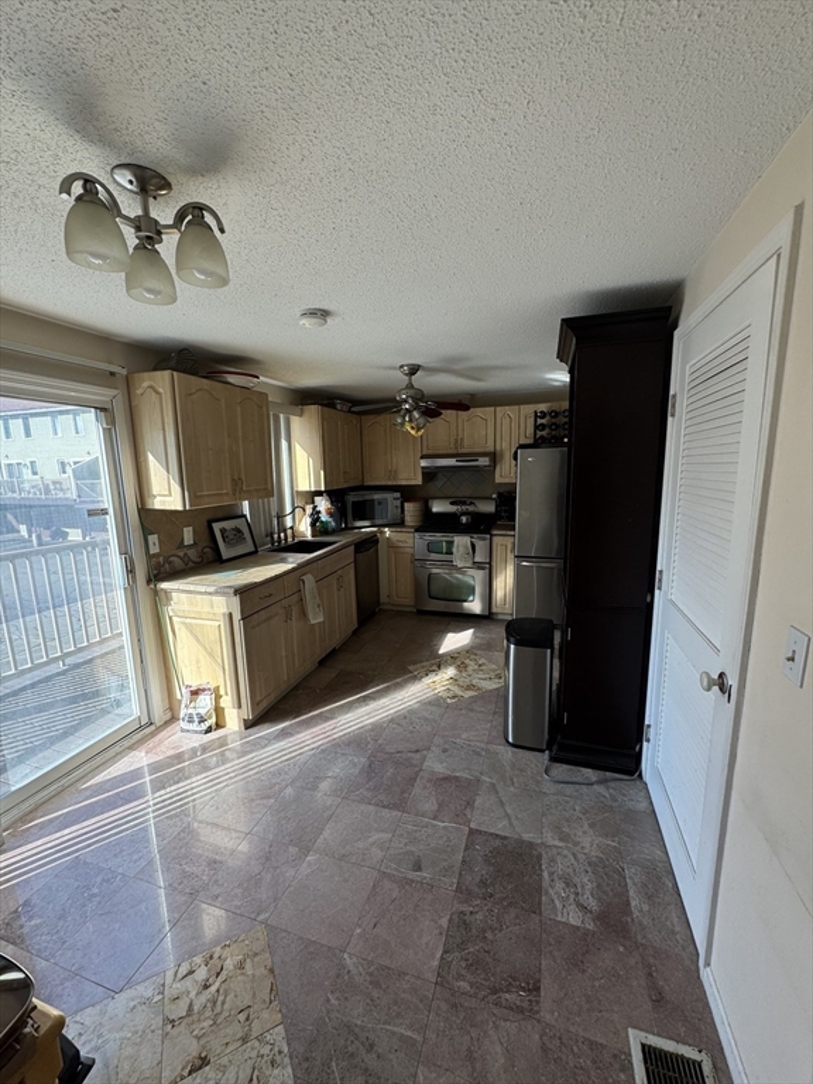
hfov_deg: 85.7
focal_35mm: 14
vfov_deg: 102.1
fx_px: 438
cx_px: 406
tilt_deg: -10.2
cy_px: 542
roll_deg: +1.6
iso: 40
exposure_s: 1/173
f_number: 2.2
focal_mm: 2.22
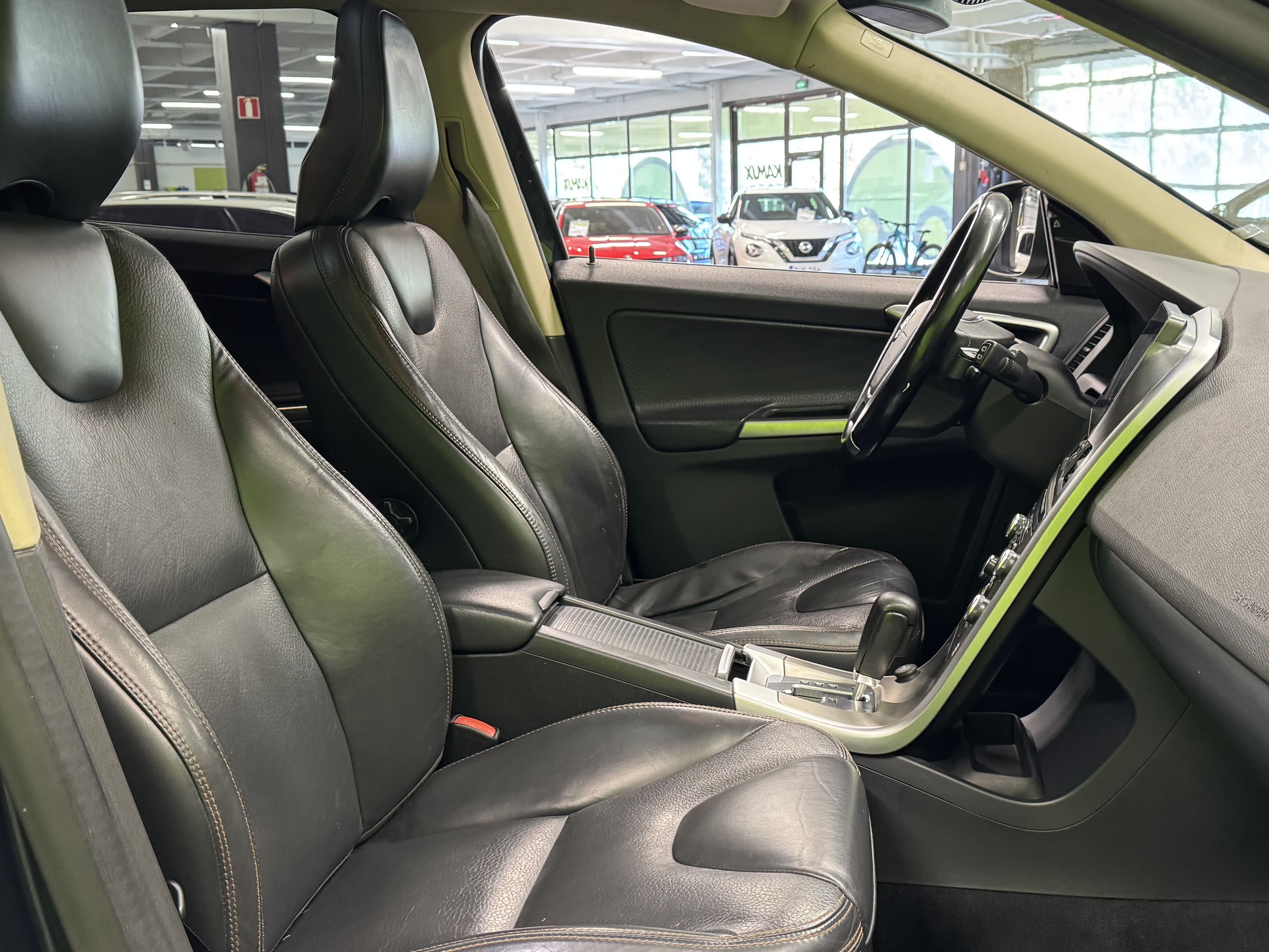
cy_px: 553
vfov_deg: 38.6
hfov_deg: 50.1
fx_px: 1356
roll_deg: +2.0
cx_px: 701
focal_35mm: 37
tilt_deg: -14.0
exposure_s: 1/50
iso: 400
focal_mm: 6.76
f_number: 1.78
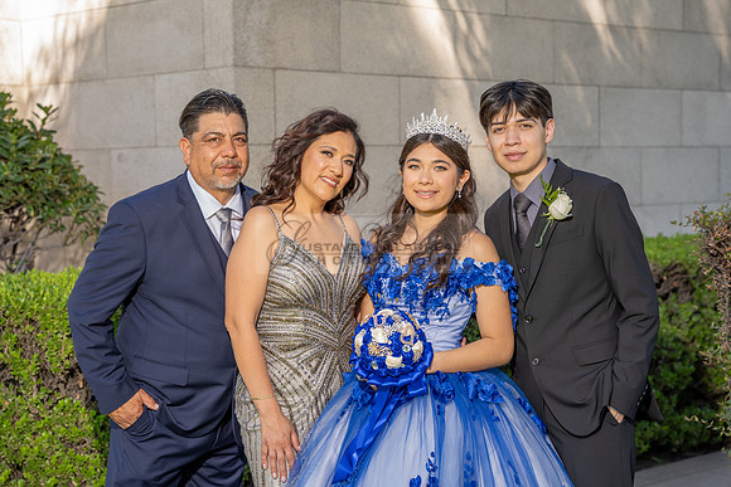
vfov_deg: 20.7
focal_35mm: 66
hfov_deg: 30.6
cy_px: 244
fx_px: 1336
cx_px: 366
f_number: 4.5
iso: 64
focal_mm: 65.8
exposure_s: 1/125
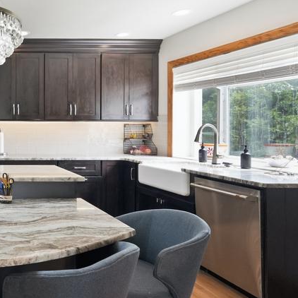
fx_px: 331
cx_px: -41
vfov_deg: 48.3
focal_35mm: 34
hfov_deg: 38.6
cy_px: 127
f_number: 5.6
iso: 640
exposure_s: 1/250
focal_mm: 16.5
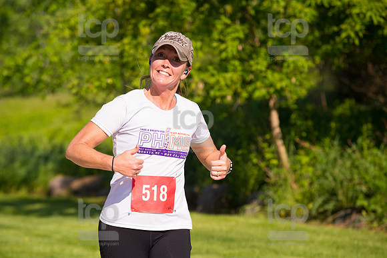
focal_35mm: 170
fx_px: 1828
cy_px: 129
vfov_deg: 8.1
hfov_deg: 12.1
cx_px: 194
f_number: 5.6
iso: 400
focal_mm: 170
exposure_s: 1/2000
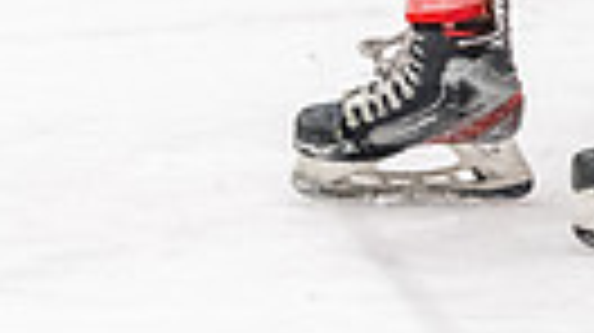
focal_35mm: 779
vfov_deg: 1.6
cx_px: 888
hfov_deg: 2.8
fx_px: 12260
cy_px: -476
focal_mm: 105
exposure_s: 1/800
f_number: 2.8
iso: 4000
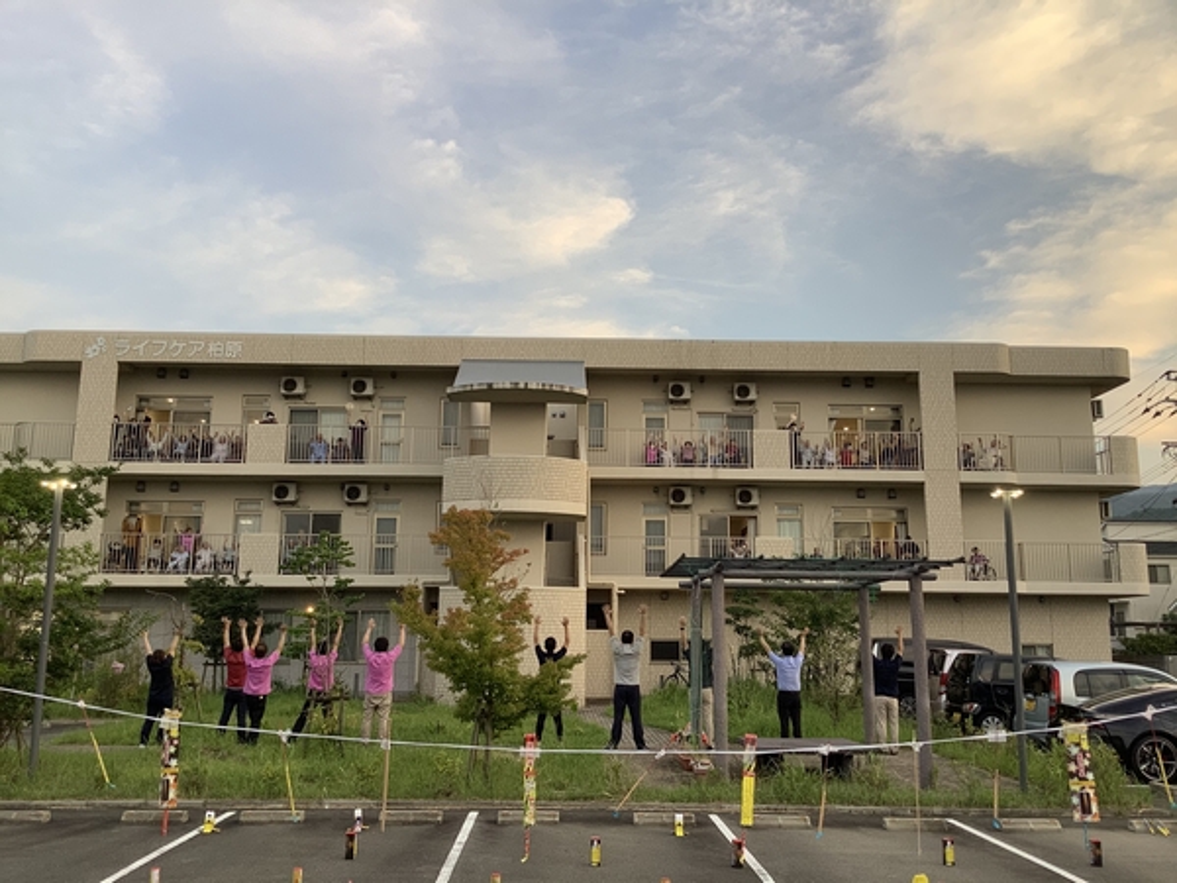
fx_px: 1054
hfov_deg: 58.4
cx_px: 588
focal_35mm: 31
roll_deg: +0.1
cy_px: 442
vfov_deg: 45.4
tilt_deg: +9.8
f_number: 2.4
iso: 40
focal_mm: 3.3
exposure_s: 1/120
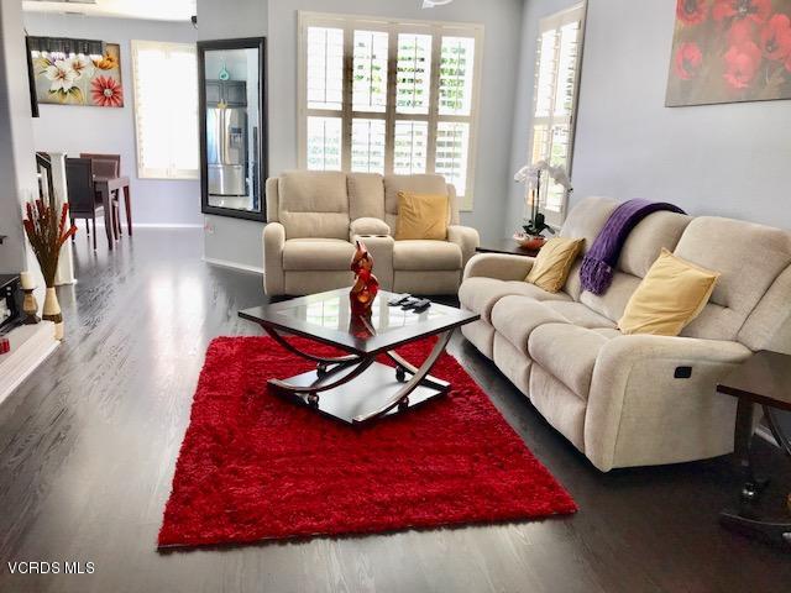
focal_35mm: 28
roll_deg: -2.1
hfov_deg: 63.4
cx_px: 396
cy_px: 296
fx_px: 640
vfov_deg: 49.7
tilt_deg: -13.3
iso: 32
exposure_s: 1/60
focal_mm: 3.99
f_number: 1.8
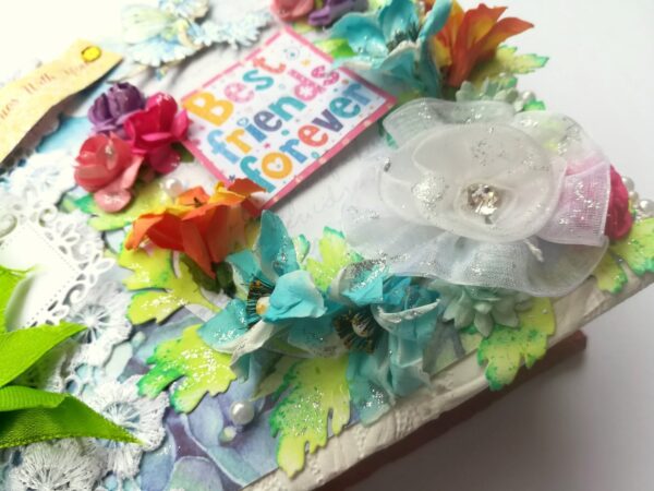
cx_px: 327
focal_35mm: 26
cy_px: 246
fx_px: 491
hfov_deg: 67.3
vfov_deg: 53.1
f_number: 2.2
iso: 50
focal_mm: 3.83
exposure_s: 1/171
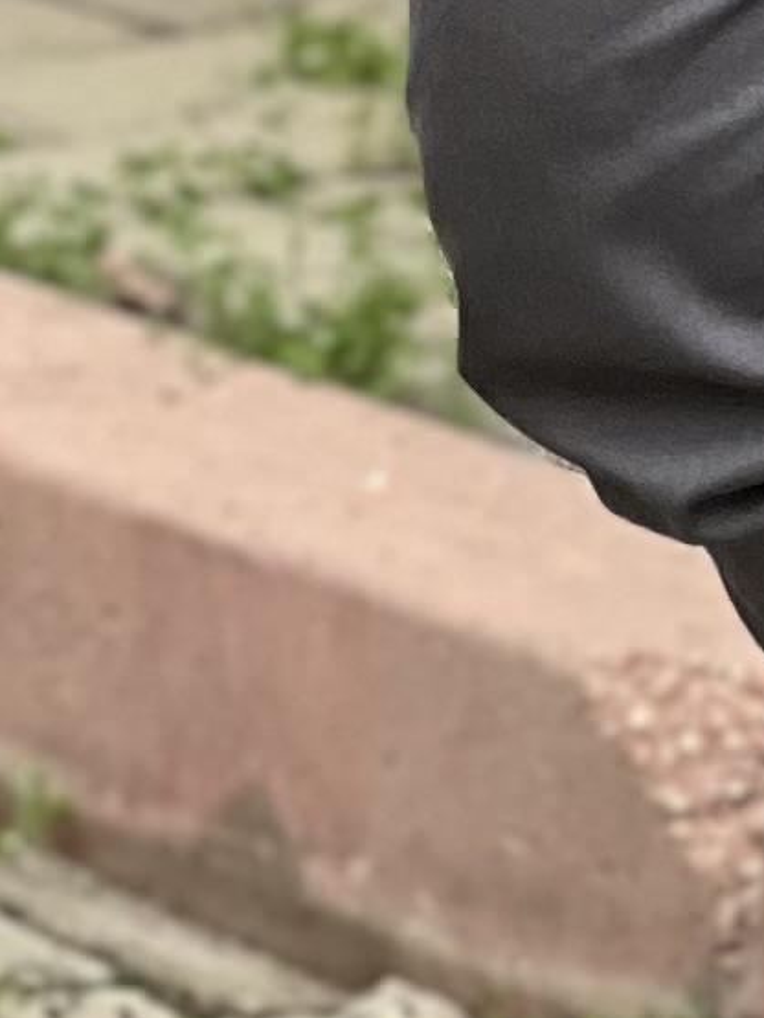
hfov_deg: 2.7
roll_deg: +0.9
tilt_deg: -5.6
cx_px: 1218
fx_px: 16467
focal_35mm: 560
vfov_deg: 3.5
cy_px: -1191
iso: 80
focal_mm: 9
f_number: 2.8
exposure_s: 1/121
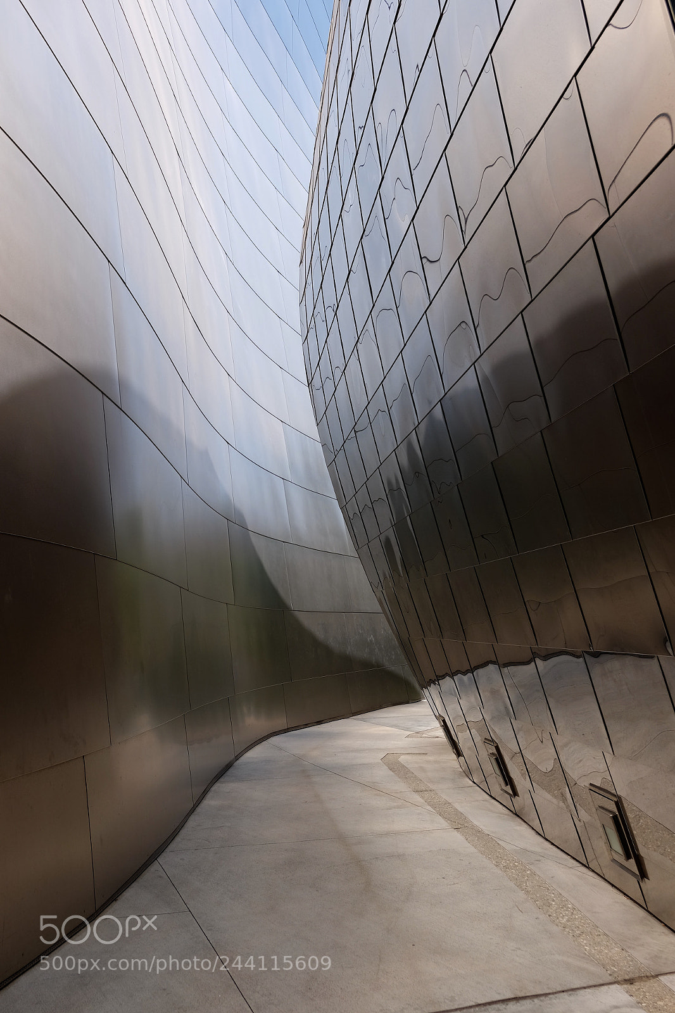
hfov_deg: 42.3
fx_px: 872
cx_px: 338
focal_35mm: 31
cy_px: 506
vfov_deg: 60.3
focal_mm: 20.8
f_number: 6.4
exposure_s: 1/420
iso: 200
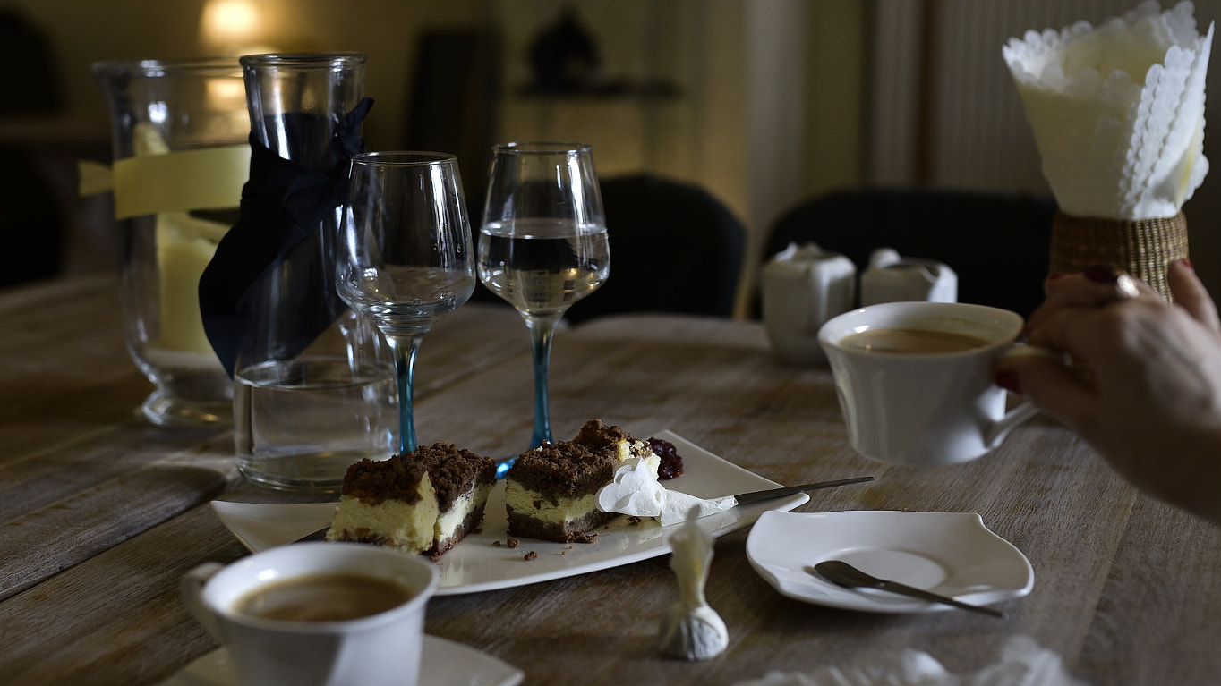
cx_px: 572
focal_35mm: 43
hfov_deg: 47.3
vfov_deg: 27.7
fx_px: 1392
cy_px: 384
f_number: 2.5
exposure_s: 1/160
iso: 400
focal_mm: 35
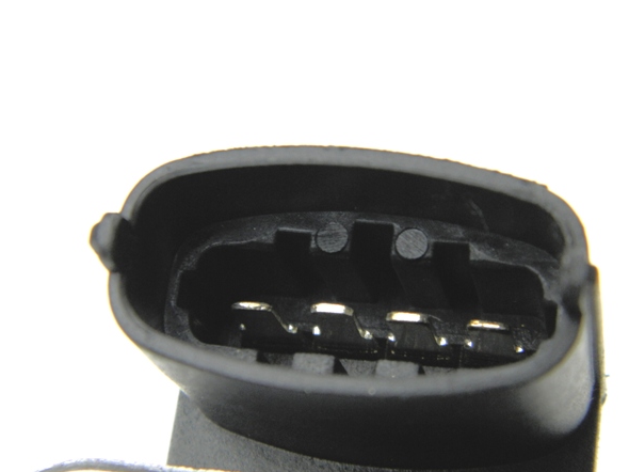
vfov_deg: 16.6
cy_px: 252
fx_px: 1617
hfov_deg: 22.0
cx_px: 328
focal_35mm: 89
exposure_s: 1/160
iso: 160
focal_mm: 14.6
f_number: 4.2
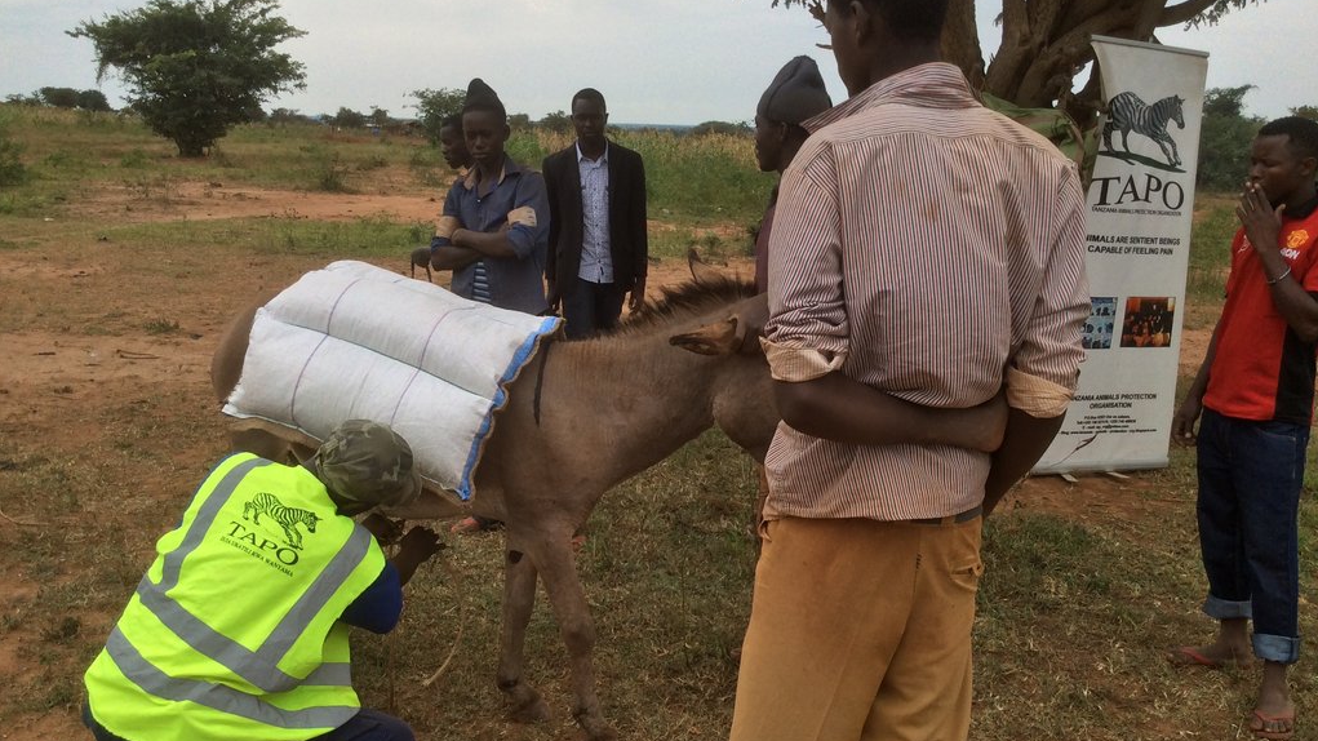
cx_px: 658
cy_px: 415
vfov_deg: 32.8
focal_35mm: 36
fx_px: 1258
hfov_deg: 55.3
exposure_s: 1/724
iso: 32
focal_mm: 3.3
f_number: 2.4
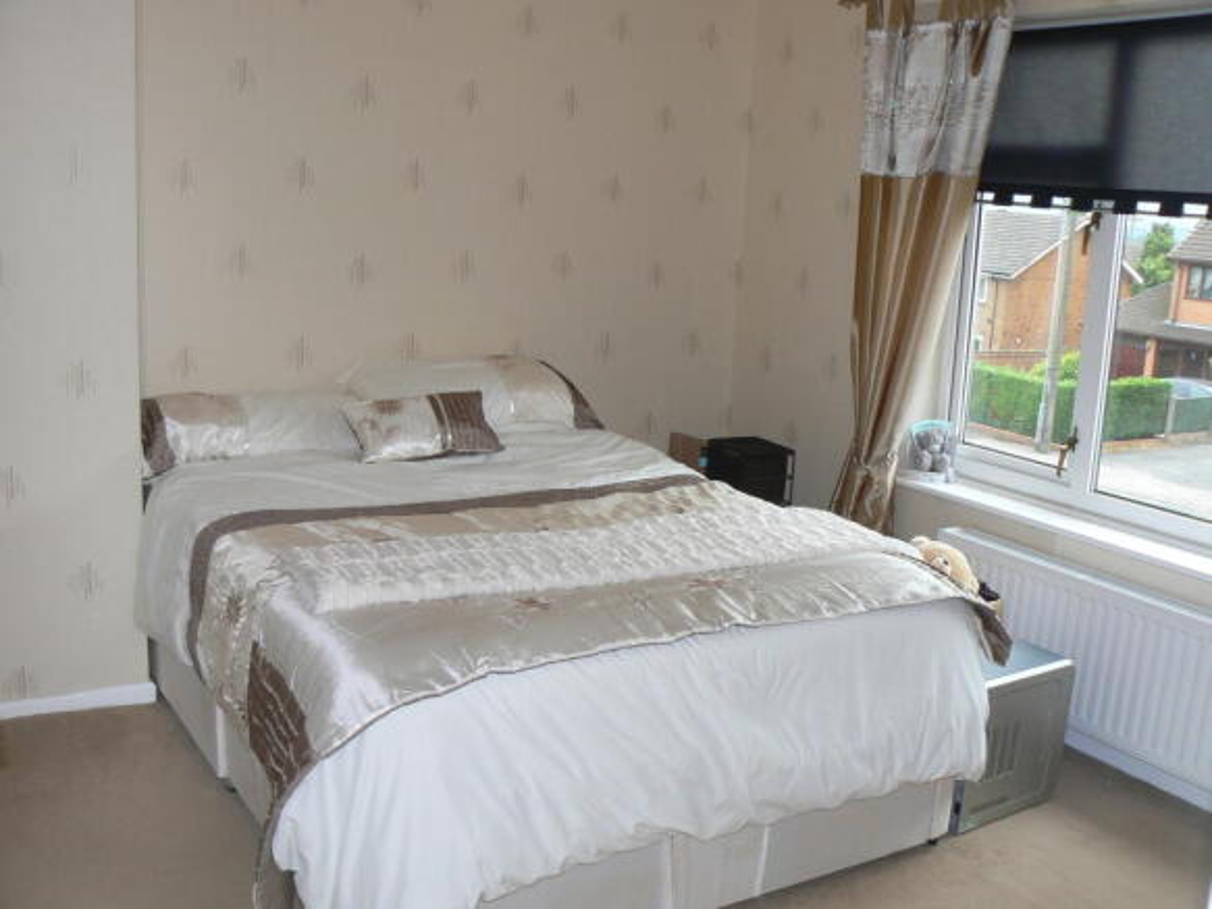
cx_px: 606
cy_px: 454
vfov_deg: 39.6
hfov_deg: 51.4
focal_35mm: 36
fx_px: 1260
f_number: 4
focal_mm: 6
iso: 100
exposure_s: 1/100
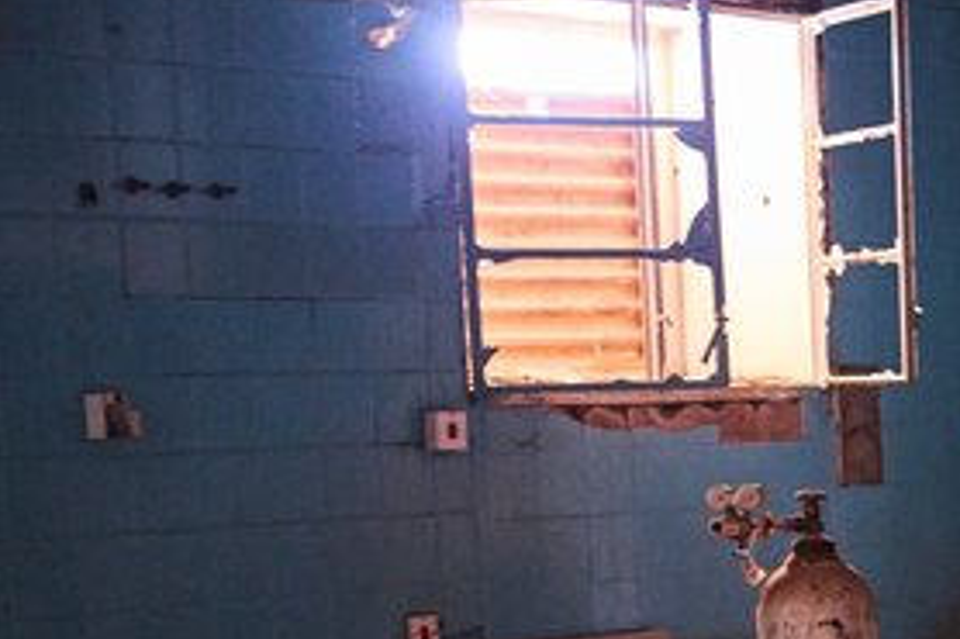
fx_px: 3438
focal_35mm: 129
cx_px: 1599
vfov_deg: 10.5
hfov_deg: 14.4
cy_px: 750
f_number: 1.8
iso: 2500
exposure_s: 1/80
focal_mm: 35
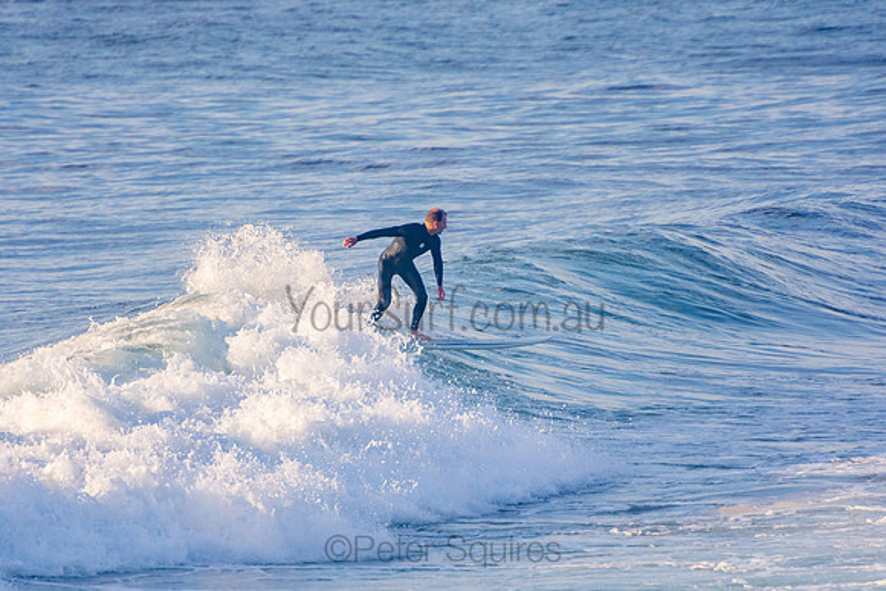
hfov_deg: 3.3
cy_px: 296
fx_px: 15295
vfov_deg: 2.2
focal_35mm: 621
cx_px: 443
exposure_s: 1/1250
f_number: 5.6
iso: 360
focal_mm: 400
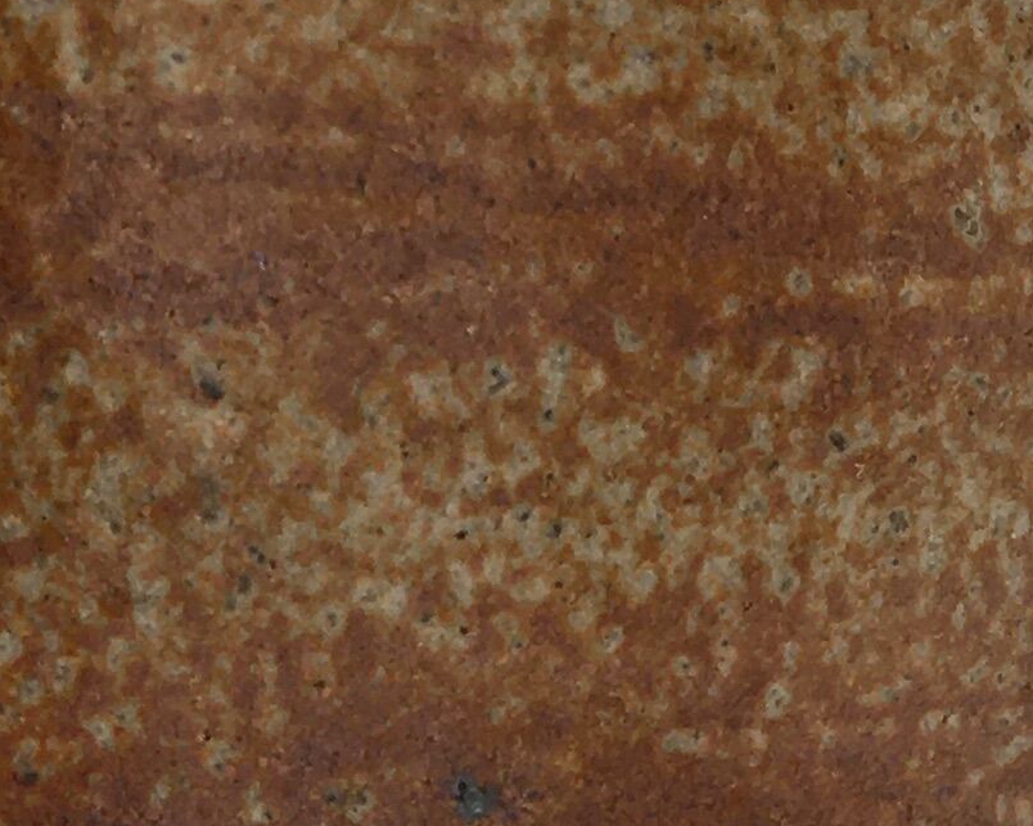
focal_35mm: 142
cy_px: 1525
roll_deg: +0.3
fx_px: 4341
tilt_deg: -20.3
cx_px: -73
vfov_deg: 10.2
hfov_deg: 13.3
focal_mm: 4.15
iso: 25
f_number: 2.2
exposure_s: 1/120
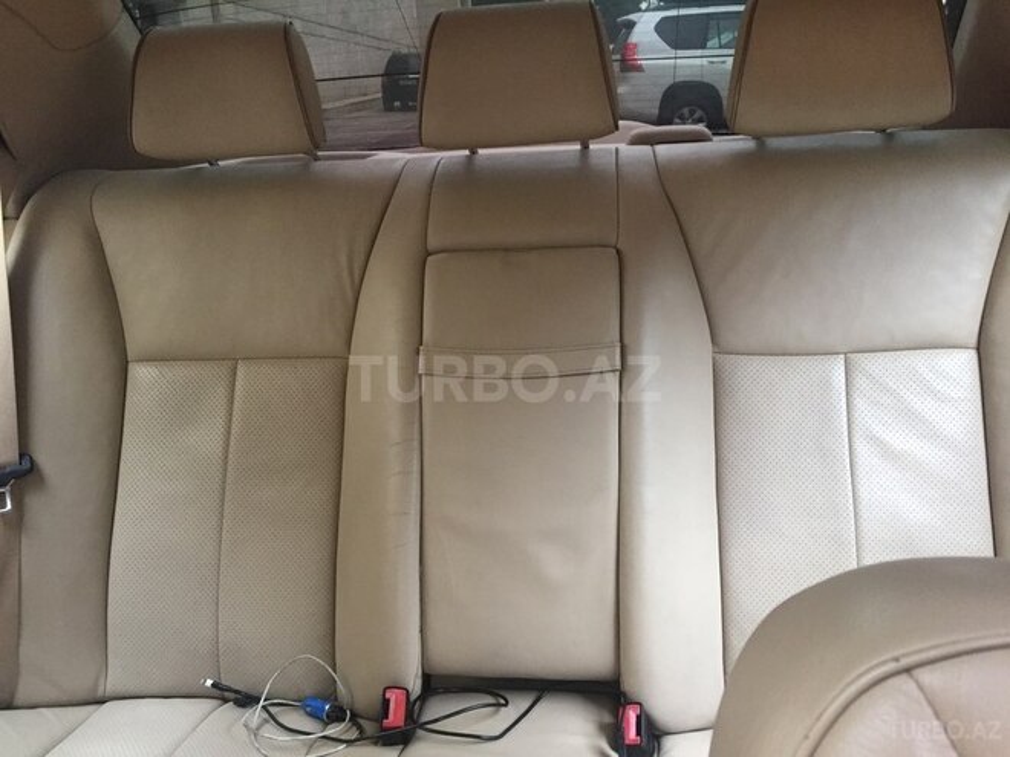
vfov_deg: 48.2
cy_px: 378
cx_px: 505
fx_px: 846
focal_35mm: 29
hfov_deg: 61.7
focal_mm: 4.15
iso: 200
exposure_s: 1/33
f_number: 2.2
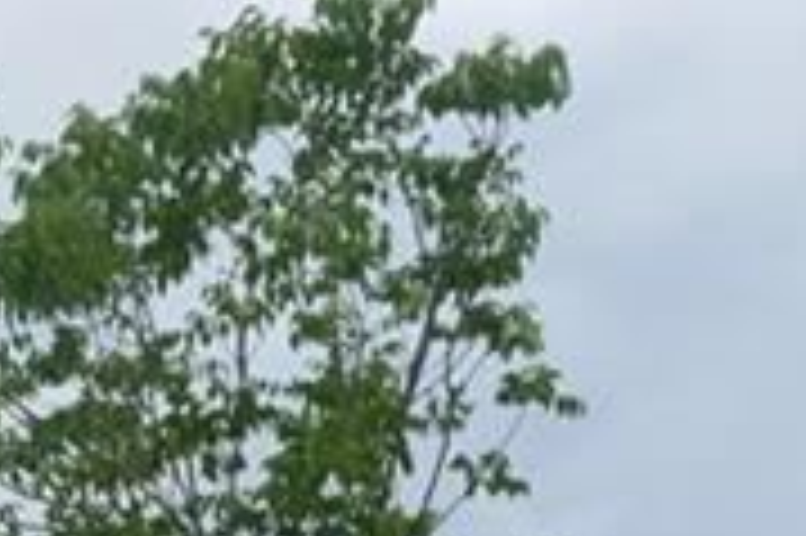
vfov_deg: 8.8
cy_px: 1378
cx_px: 257
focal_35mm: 137
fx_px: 3064
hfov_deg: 15.0
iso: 100
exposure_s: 1/160
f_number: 13
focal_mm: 16
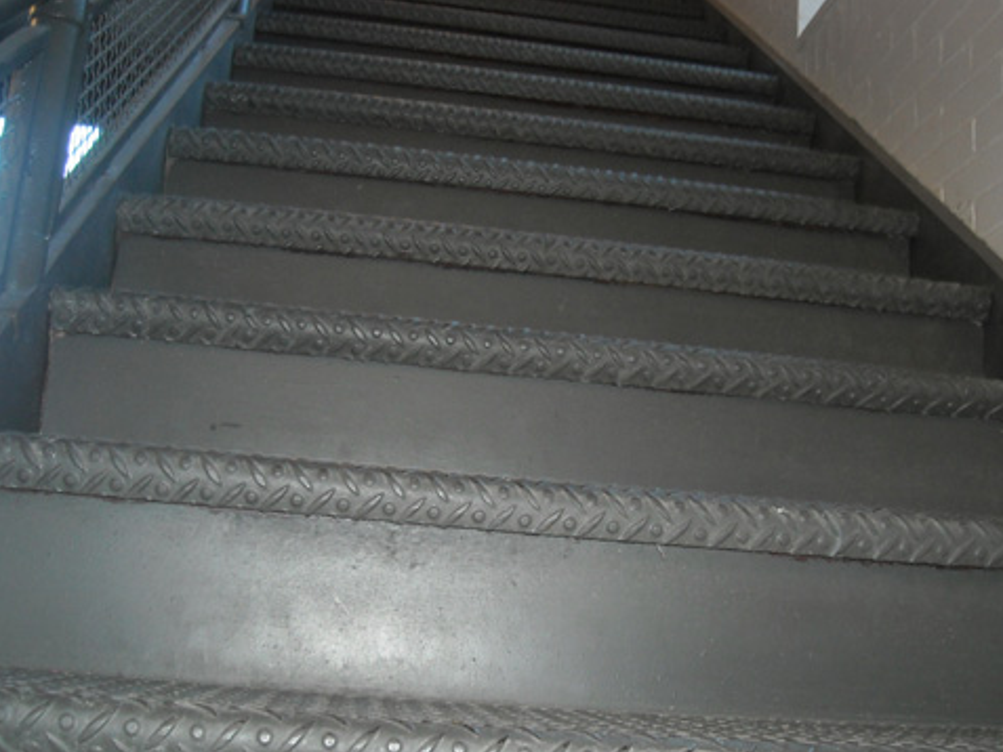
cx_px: 545
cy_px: 437
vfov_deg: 32.8
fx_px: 1275
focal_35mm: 44
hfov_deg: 42.9
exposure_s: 1/60
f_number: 2.8
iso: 200
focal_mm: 5.7
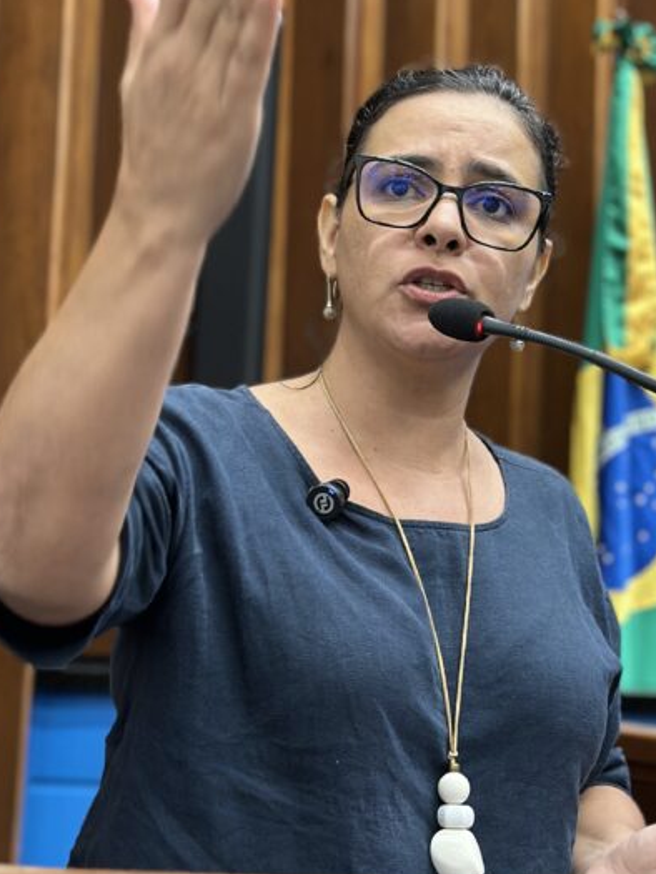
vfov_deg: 24.9
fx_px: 1970
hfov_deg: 18.9
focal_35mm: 78
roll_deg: -2.5
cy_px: 327
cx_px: 323
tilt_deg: +9.1
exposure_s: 1/60
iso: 250
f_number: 1.78
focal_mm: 6.86
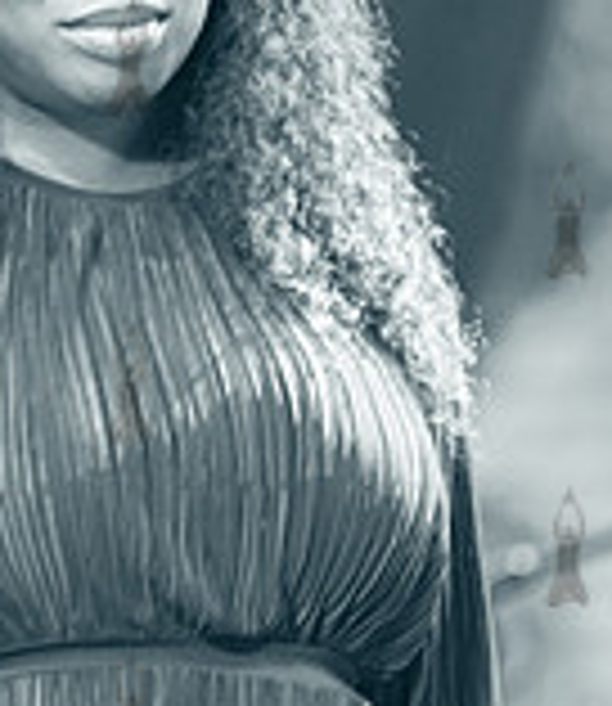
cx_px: 158
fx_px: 15575
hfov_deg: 2.3
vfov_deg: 2.6
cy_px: 382
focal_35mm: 721
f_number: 2.8
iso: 1250
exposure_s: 1/125
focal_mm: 185
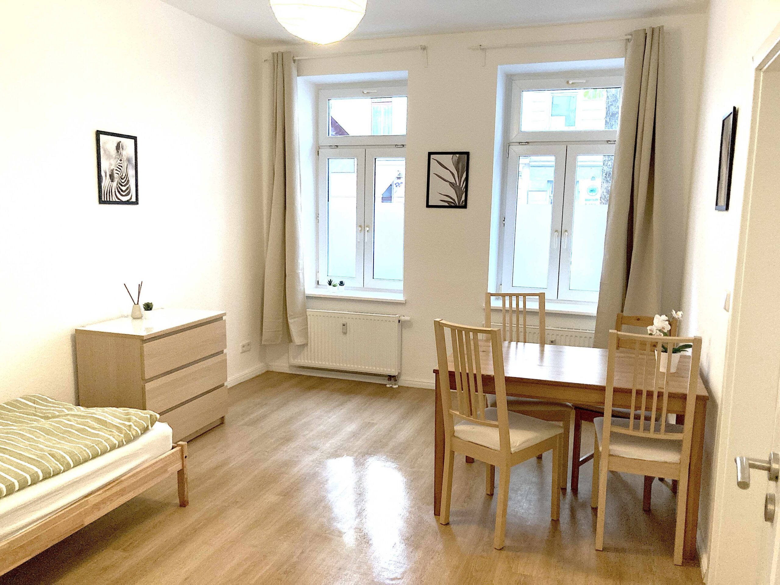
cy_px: 292
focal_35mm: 28
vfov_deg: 49.7
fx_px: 631
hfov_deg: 63.4
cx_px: 390
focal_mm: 3.99
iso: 320
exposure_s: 1/60
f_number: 1.8
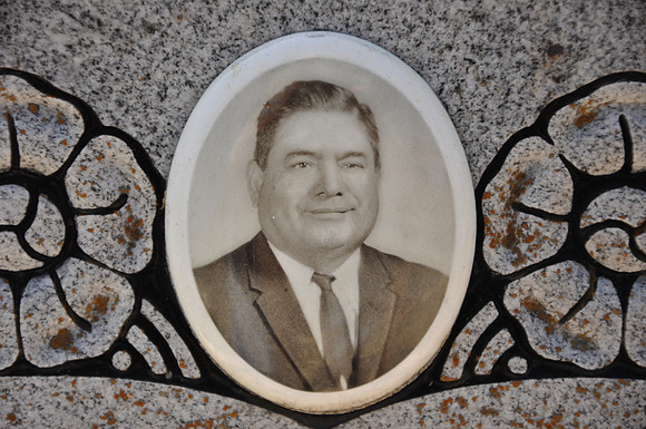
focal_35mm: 158
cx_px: 323
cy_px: 214
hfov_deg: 13.1
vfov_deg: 8.7
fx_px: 2822
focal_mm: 105
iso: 720
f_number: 5.6
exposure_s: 1/250
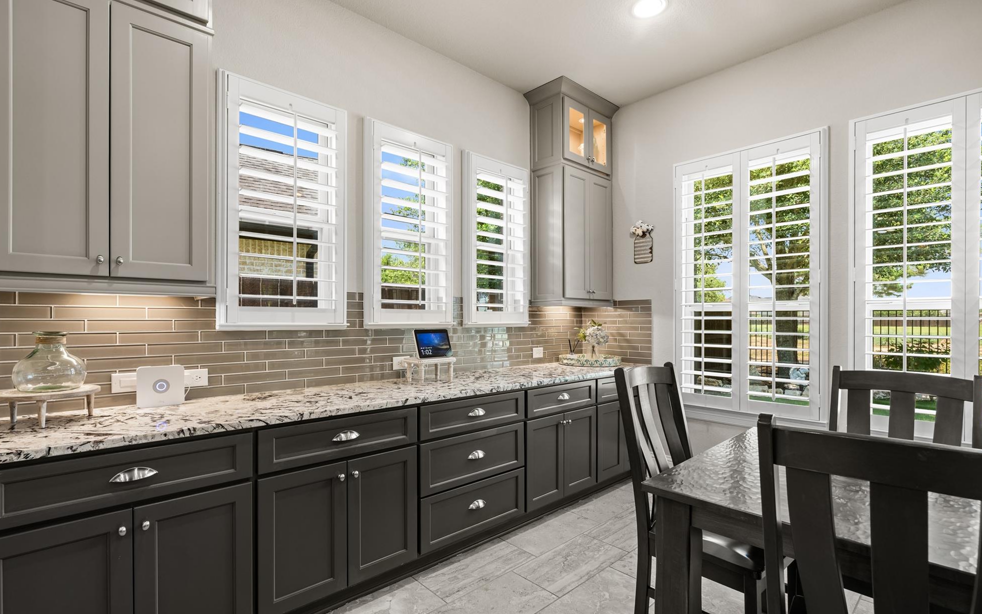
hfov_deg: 94.3
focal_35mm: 17
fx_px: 455
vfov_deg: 68.0
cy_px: 325
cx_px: 474
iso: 200
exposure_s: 1/2.5
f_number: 9
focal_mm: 16
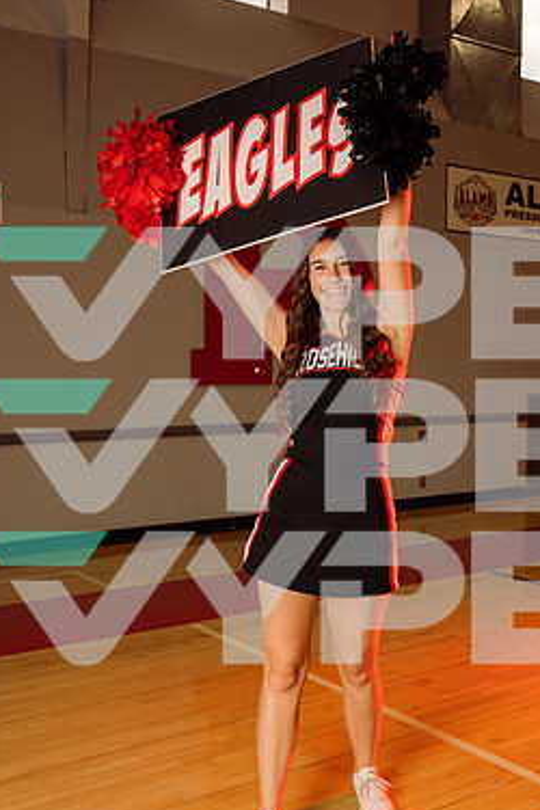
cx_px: 300
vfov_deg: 46.3
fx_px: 945
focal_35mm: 42
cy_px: 447
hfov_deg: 31.9
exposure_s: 1/250
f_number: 6.3
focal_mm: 35
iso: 250
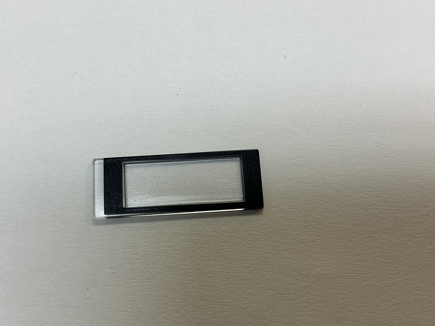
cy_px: 176
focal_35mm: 34
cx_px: 200
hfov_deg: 53.9
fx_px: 427
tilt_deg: -77.2
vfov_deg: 41.8
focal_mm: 3
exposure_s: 1/100
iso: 25
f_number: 1.8
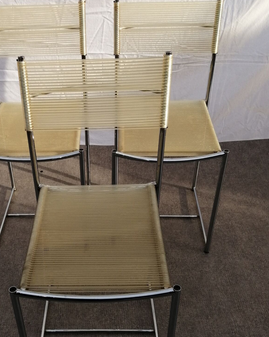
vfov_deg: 46.3
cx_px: 97
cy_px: 218
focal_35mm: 39
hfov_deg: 37.9
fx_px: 388
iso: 50
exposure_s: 1/762
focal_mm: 3.46
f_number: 1.8
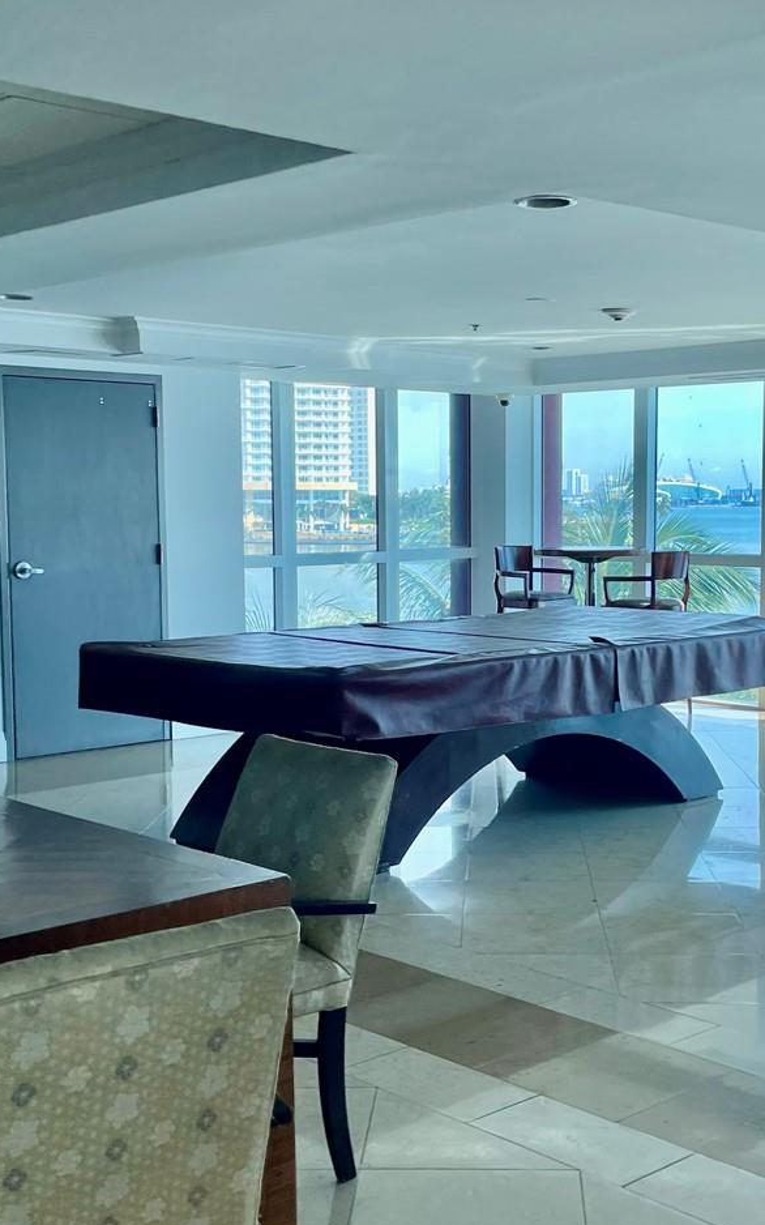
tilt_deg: -3.1
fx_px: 1568
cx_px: 473
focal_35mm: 47
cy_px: 626
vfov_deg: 42.6
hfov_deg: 27.3
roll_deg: -2.4
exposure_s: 1/181
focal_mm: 4.2
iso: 32
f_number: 1.6
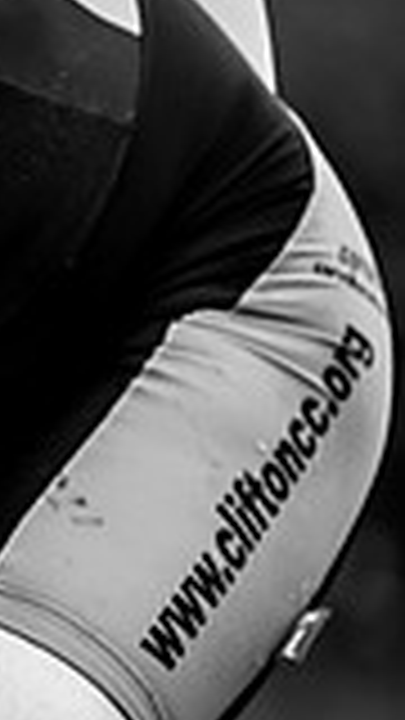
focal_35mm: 595
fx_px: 11359
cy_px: 331
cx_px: -819
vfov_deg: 3.6
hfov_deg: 2.0
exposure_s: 1/1250
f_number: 3.2
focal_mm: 157
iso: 250
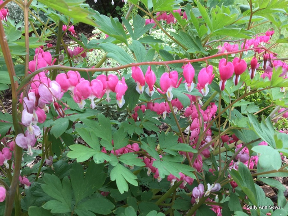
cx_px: 144
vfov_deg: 45.4
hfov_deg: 58.4
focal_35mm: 31
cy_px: 108
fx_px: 258
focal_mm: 3.3
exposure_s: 1/50
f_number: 2.4
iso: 32
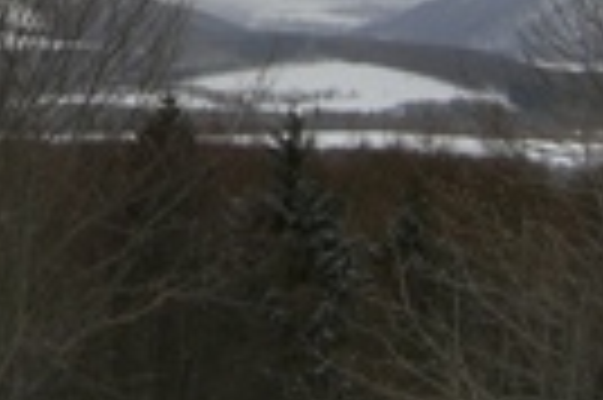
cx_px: -18
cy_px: -229
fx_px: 2208
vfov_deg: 10.0
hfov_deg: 15.2
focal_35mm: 132
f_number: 4.3
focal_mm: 6.2
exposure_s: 1/1000
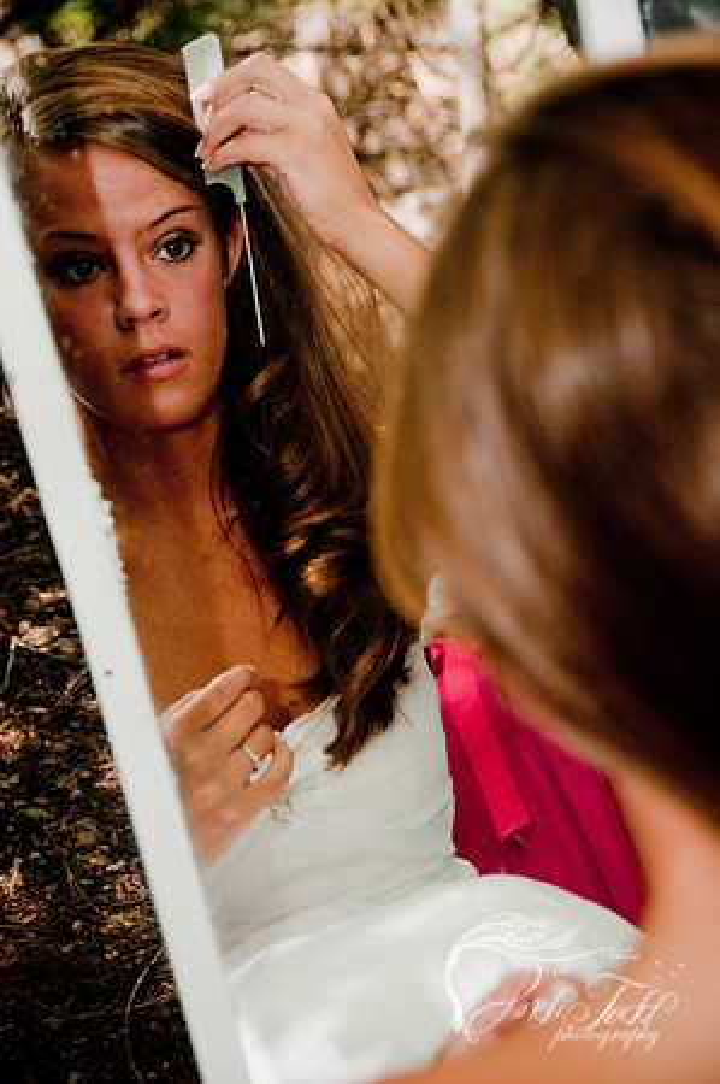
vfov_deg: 21.9
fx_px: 2796
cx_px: 360
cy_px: 542
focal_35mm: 93
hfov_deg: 14.7
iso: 200
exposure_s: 1/200
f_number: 4.8
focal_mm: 62
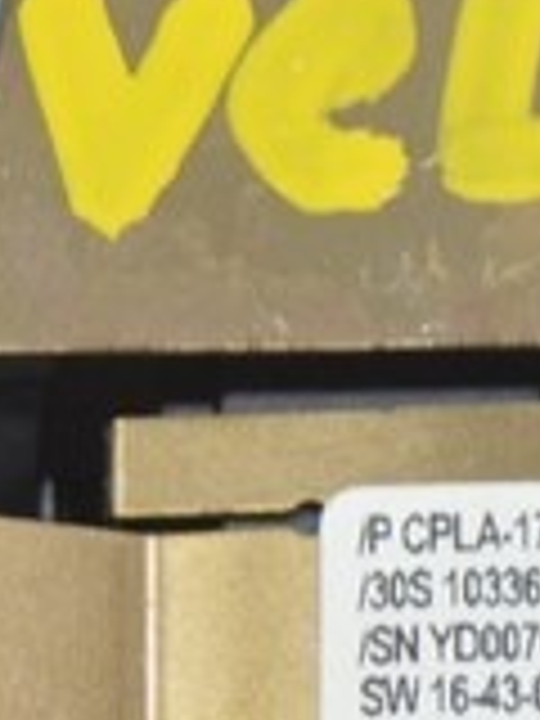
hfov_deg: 3.4
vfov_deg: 4.5
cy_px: 920
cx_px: 396
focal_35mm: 443
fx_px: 9214
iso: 400
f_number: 5.6
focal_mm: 48
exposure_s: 1/20
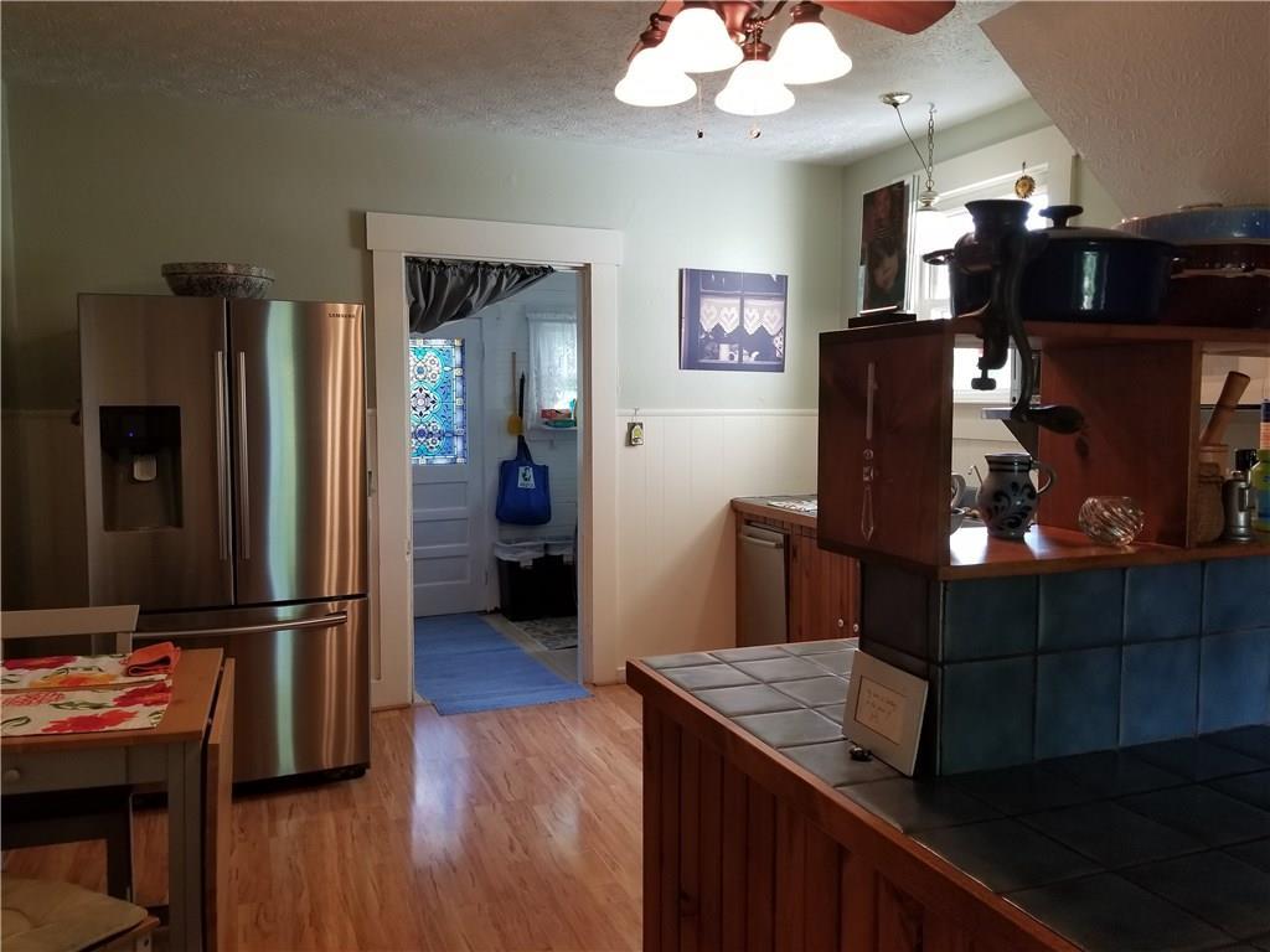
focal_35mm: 26
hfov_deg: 67.3
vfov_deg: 53.1
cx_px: 635
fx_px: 954
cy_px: 476
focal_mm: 4.25
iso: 125
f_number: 1.7
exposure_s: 1/60
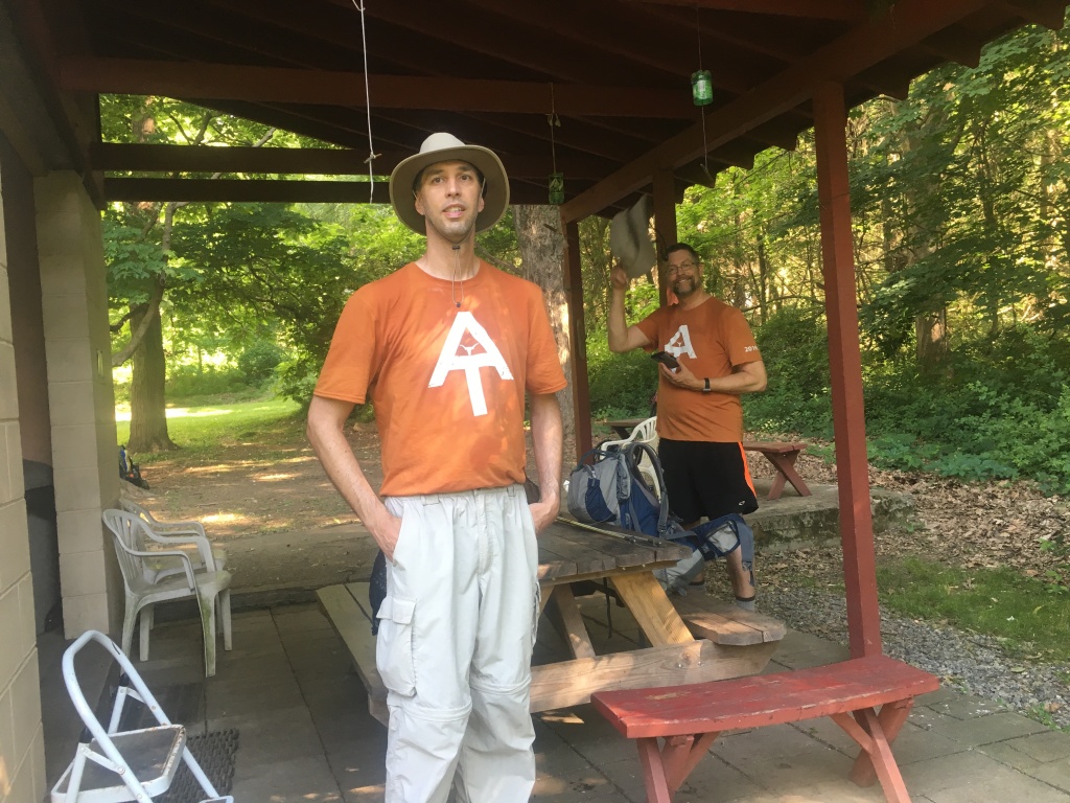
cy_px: 402
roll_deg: +4.9
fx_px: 896
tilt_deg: +0.8
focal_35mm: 29
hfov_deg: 61.7
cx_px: 535
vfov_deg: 48.2
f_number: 2.2
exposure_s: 1/30
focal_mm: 4.15
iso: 25
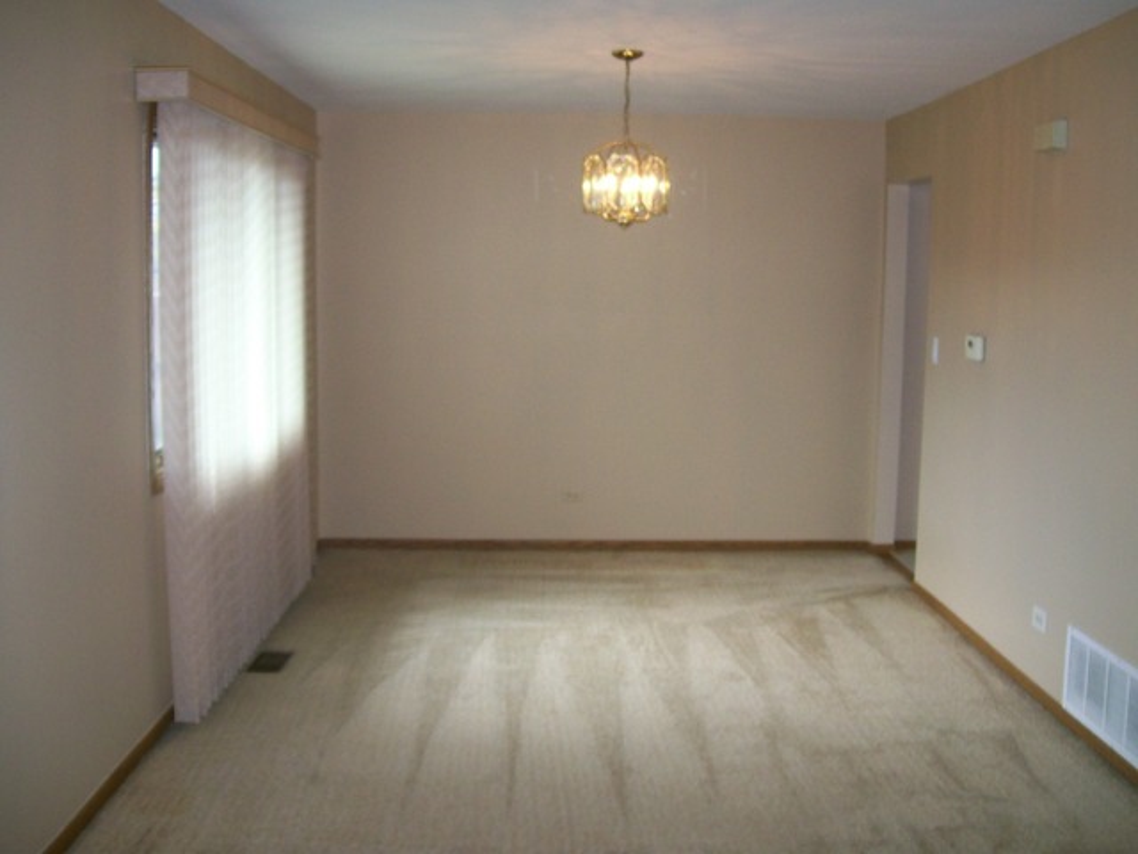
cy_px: 427
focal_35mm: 36
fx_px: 1183
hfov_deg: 51.4
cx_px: 569
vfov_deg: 39.7
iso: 80
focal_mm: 6
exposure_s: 1/64
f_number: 2.7
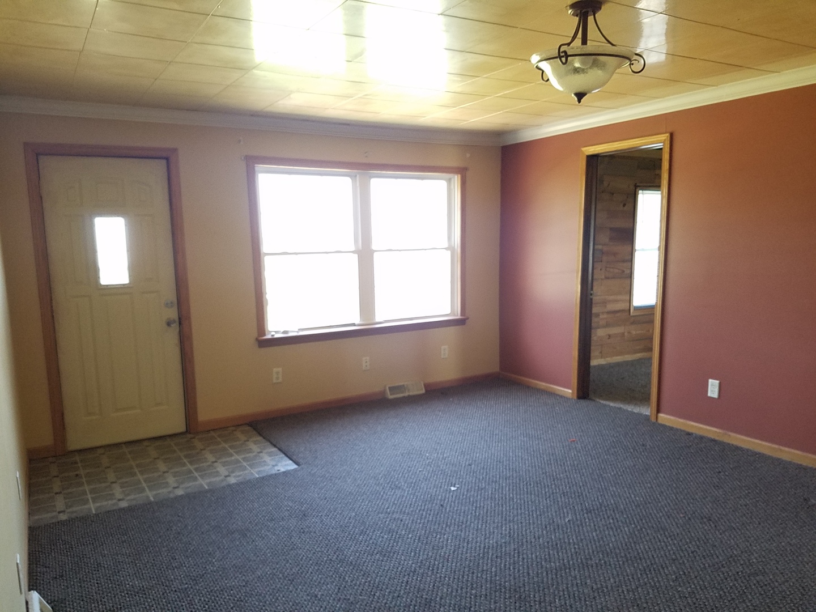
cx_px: 408
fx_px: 613
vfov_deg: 53.1
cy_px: 306
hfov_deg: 67.3
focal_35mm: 26
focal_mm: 4.2
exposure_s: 1/30
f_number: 1.7
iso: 160
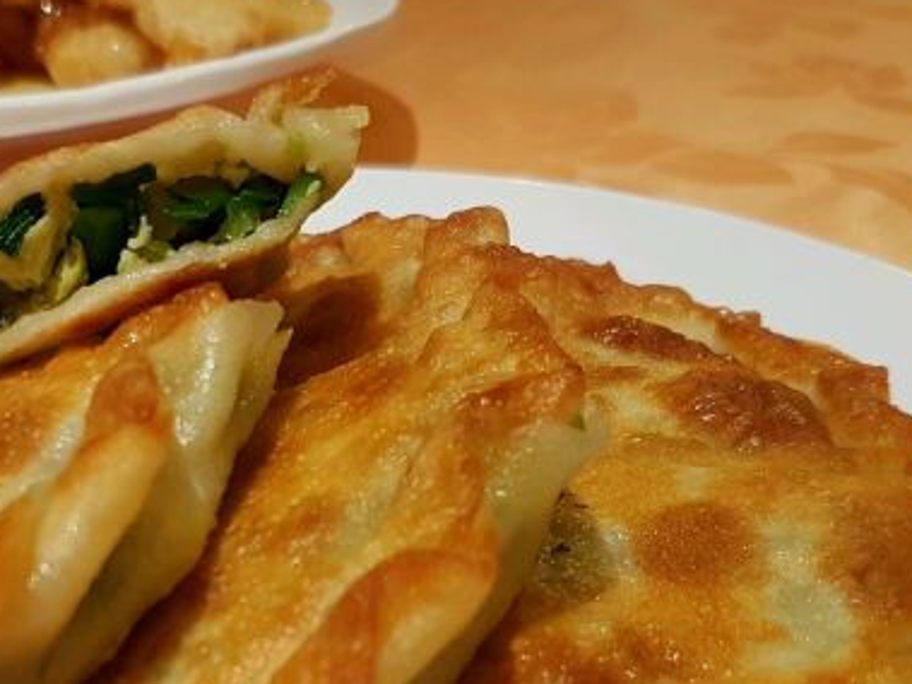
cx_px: 286
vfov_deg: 29.5
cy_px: 560
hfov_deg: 39.1
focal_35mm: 48
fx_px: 1264
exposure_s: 1/50
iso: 80
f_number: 1.7
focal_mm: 4.2
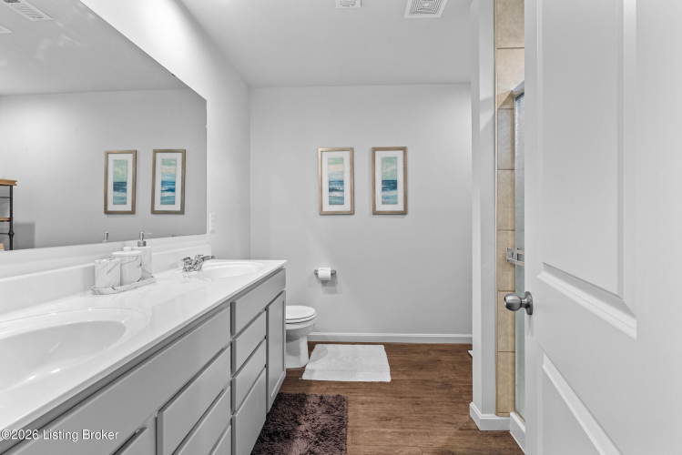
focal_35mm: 16
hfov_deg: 96.7
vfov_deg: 73.8
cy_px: 228
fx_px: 303
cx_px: 341
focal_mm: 16
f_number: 13
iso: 800
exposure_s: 1/2.5
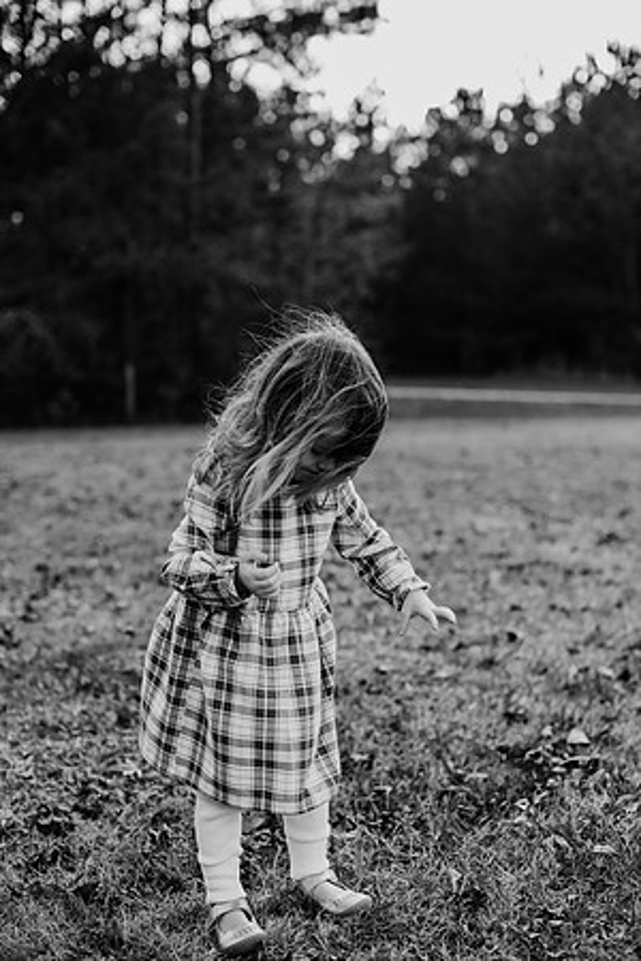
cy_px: 480
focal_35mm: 50
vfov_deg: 39.6
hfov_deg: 27.0
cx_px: 320
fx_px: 1335
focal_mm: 50
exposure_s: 1/1000
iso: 500
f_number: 2.8
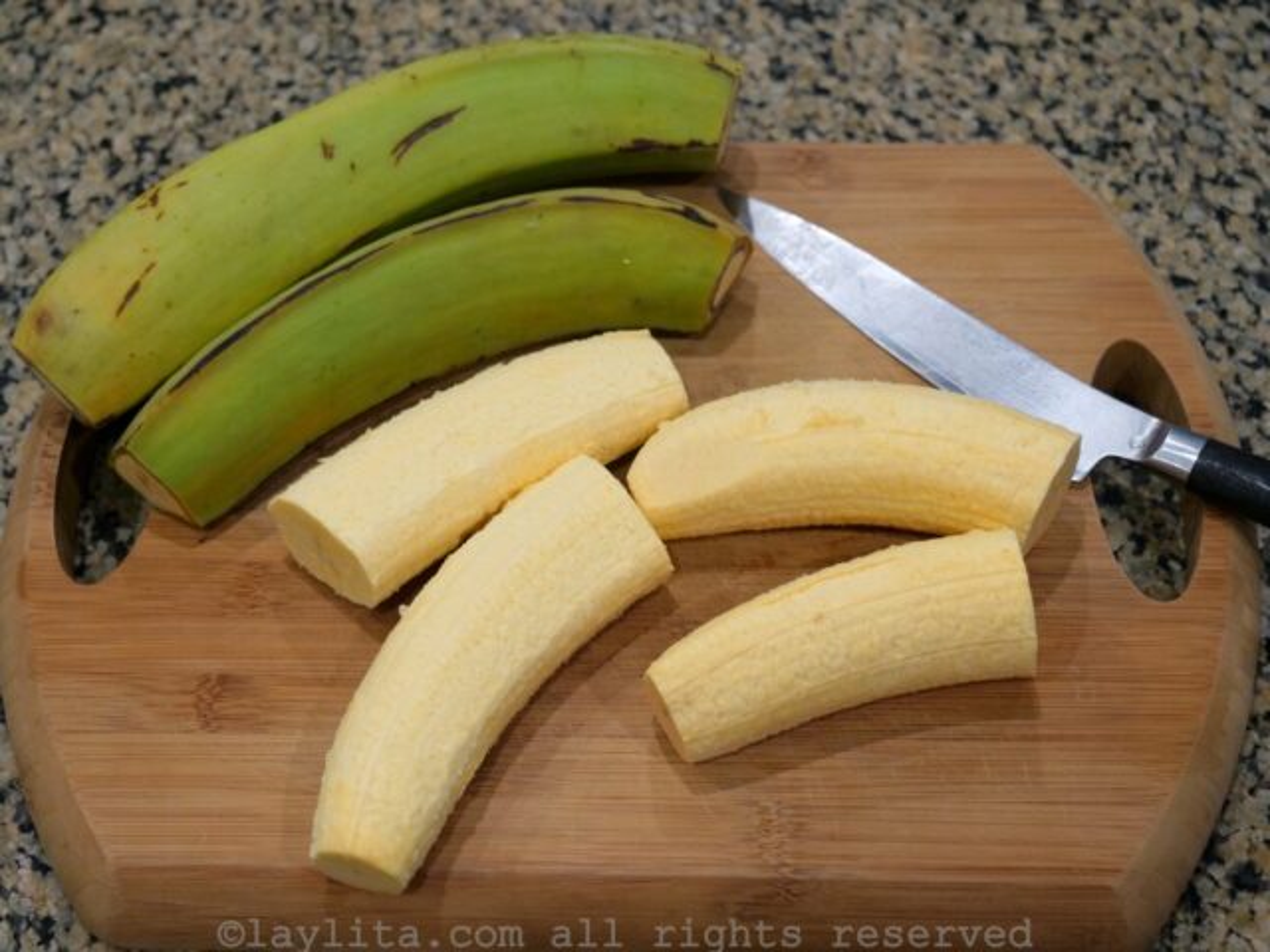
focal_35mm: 56
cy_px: 476
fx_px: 2055
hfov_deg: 34.3
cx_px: 635
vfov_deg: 26.1
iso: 800
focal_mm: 28
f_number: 3.6
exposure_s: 1/60
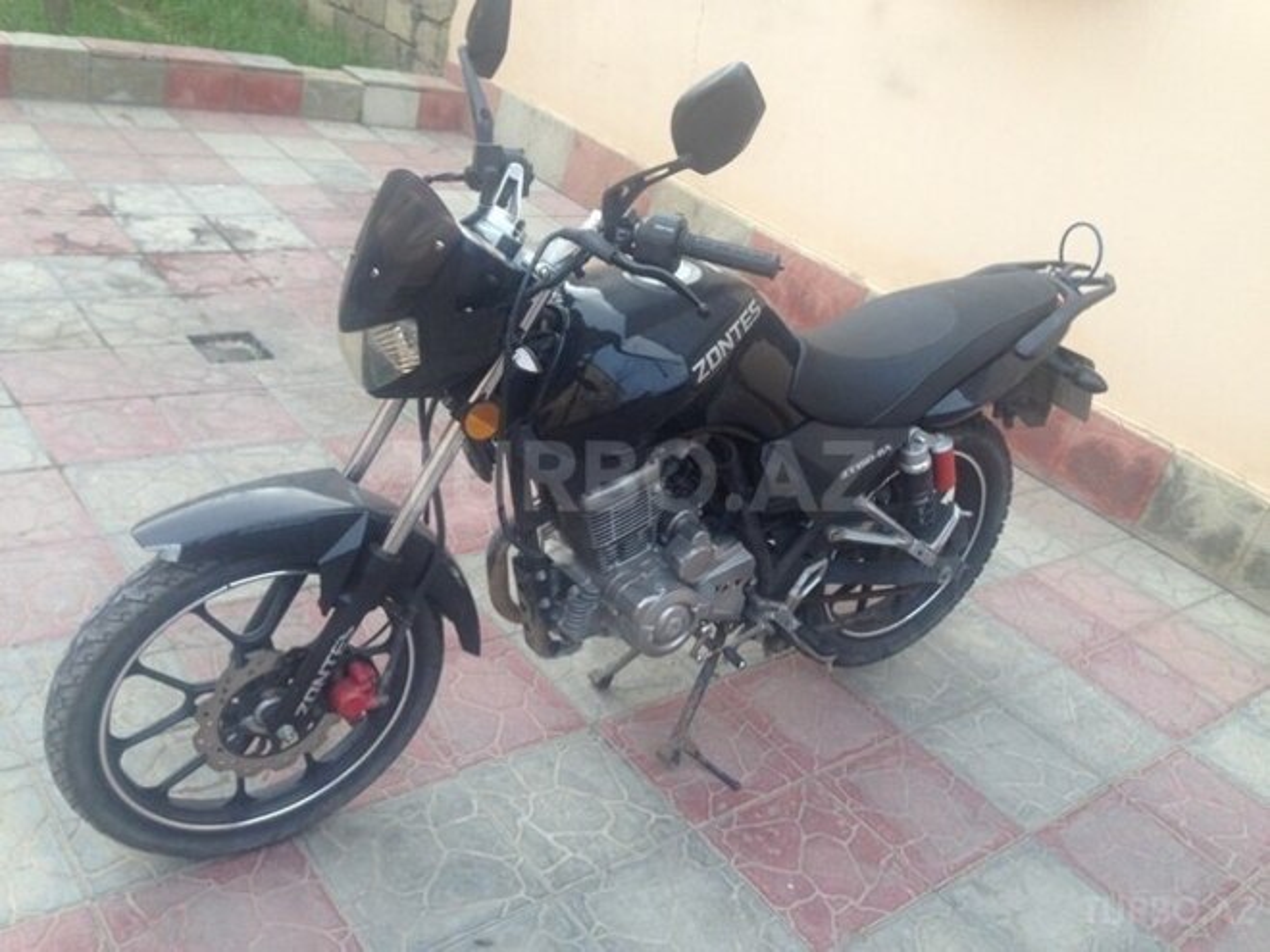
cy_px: 476
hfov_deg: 55.4
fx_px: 1211
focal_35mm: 33
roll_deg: -19.0
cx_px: 635
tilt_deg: -29.7
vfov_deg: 42.9
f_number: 2.4
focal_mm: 4.12
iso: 80
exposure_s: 1/120
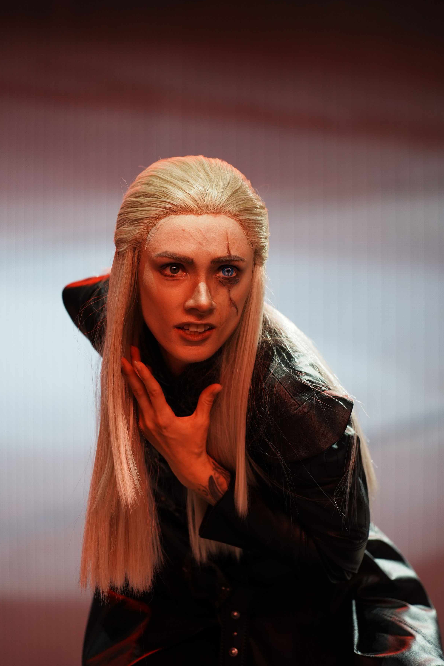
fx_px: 2960
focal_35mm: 160
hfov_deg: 8.6
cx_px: 212
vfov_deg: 12.8
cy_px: 329
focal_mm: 150
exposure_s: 1/640
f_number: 2.8
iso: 400
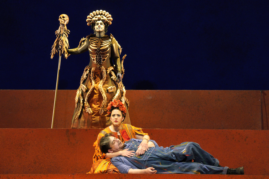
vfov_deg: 8.9
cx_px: 134
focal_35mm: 155
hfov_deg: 13.2
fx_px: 1158
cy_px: 90
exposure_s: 1/60
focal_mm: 155
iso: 4000
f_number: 9
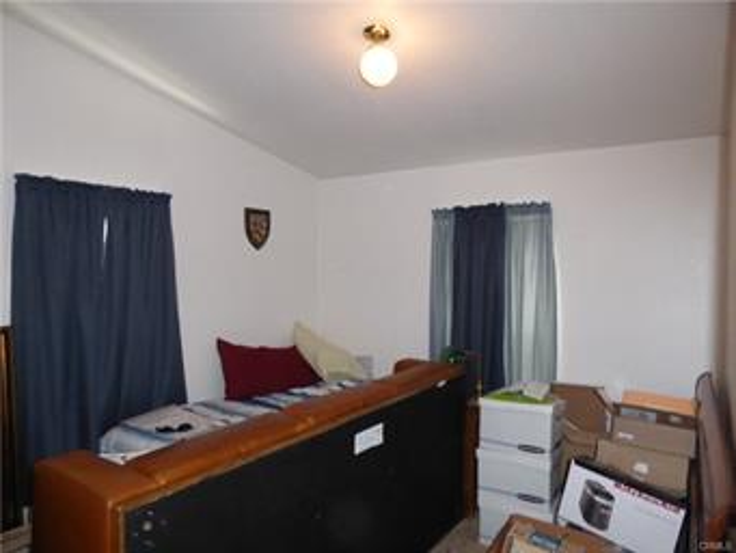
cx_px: 368
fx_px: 510
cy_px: 276
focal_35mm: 24
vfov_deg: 56.8
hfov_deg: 71.6
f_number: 4
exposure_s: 1/60
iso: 800
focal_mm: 4.3
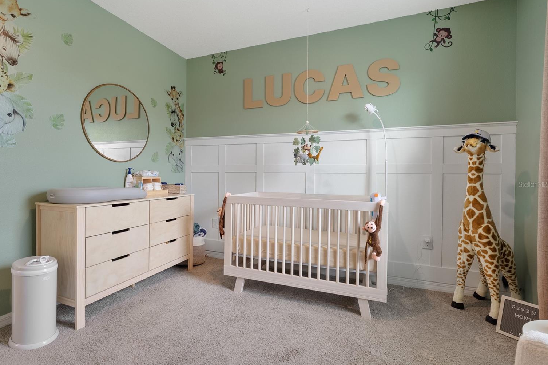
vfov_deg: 70.5
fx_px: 259
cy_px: 184
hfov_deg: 93.2
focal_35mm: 17
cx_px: 260
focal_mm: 16
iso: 250
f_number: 9
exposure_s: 1/6
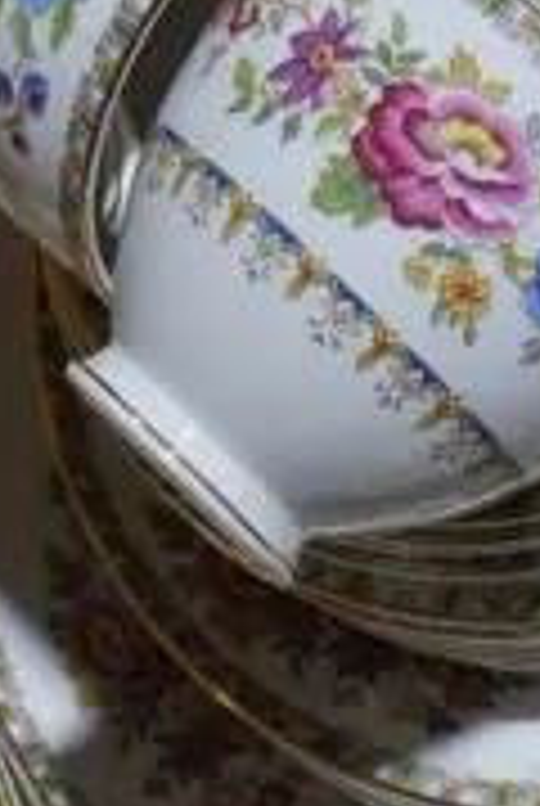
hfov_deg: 6.8
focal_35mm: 202
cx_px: 230
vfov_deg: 10.0
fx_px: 4527
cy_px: 1067
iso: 200
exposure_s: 1/125
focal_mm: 17
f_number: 4
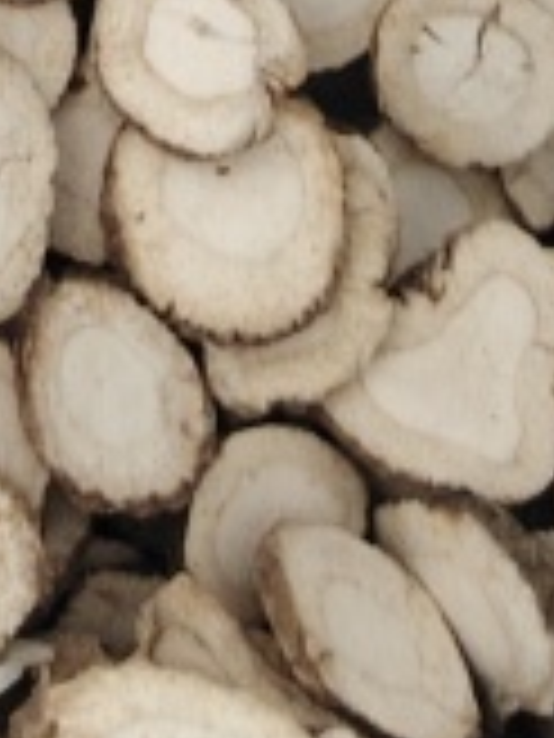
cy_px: -709
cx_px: -351
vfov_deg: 11.5
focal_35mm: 156
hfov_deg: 9.2
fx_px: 3329
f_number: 1.75
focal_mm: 5.25
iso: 1588
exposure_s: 1/33.3
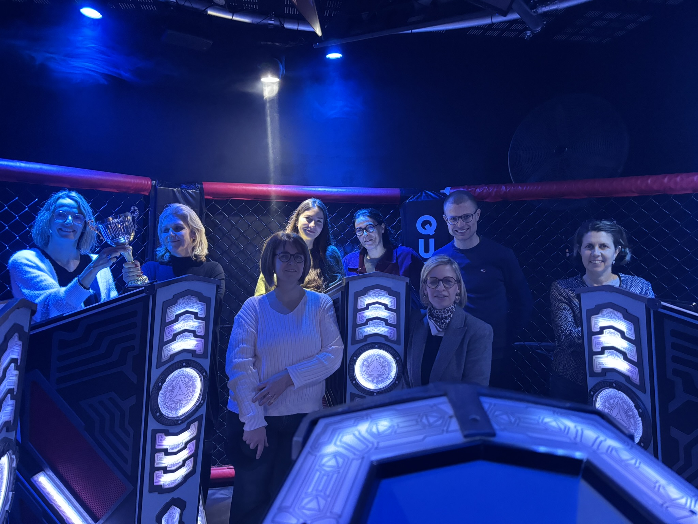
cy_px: 262
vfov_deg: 53.1
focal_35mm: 26
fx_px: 524
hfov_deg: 67.3
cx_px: 349
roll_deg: +0.3
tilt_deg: -2.7
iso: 640
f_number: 1.6
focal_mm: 5.96
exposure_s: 1/33
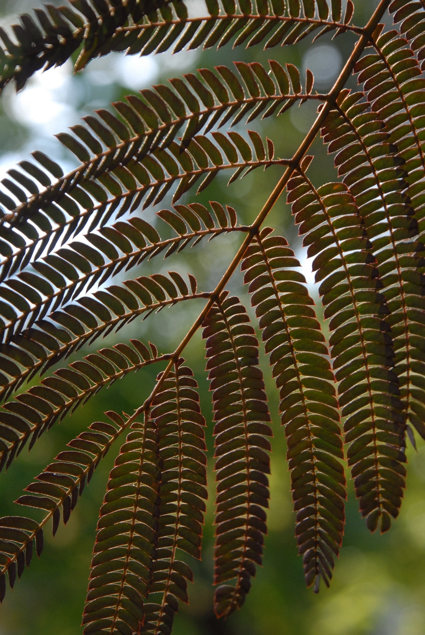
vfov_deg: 14.8
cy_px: 318
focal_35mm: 138
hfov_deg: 10.0
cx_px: 212
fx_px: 2438
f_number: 7.1
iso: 400
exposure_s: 1/200
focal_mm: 92
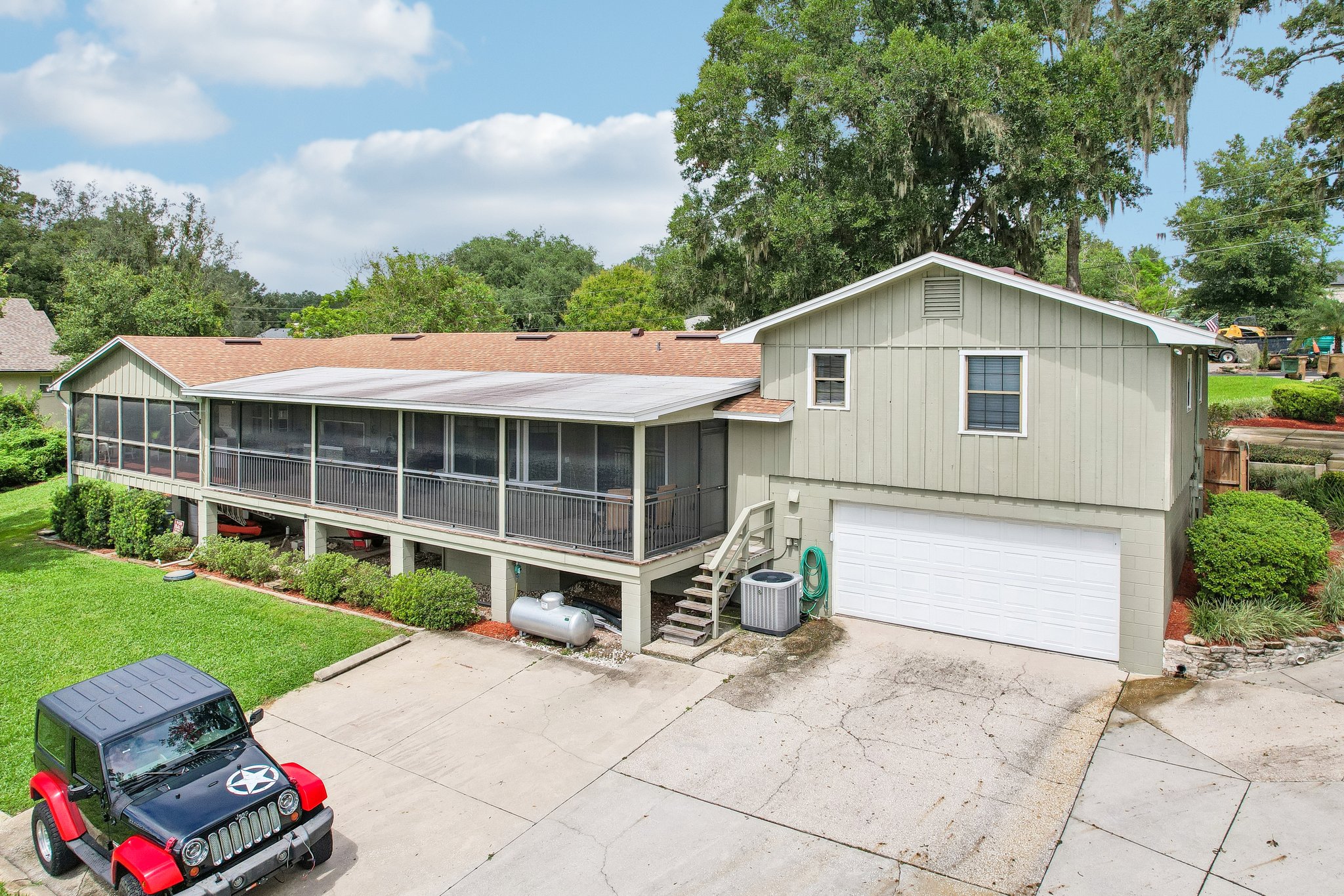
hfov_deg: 78.6
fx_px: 821
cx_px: 672
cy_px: 448
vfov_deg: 57.2
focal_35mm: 22
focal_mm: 8.4
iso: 100
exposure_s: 1/2500
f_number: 2.8
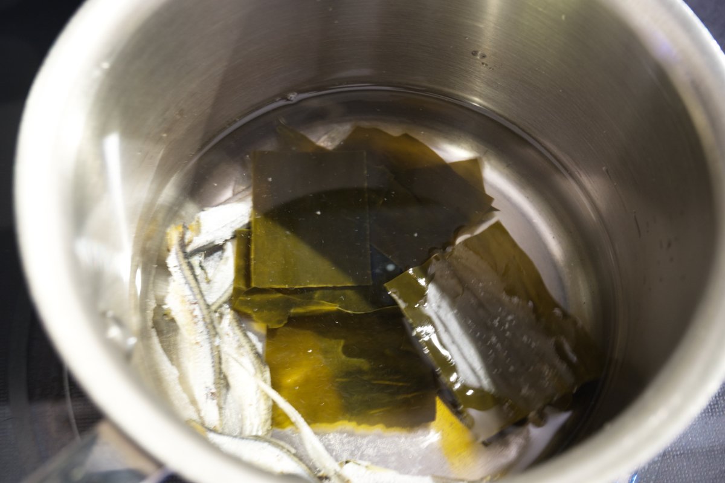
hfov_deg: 43.6
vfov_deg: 29.8
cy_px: 242
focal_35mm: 45
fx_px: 906
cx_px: 362
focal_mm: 45
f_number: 8
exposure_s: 1/8
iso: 1000
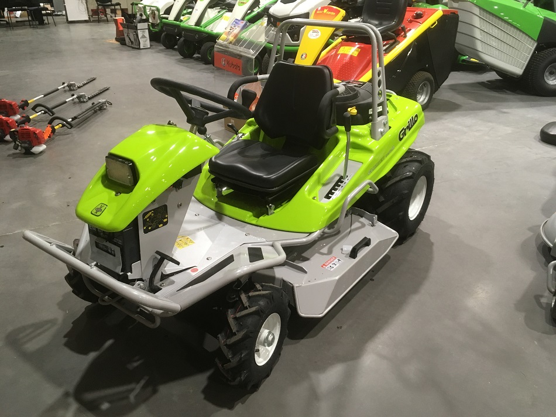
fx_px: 466
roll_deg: +0.3
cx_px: 278
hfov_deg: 61.7
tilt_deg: -28.7
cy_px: 208
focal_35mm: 29
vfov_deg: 48.2
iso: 160
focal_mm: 4.15
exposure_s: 1/33
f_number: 2.2
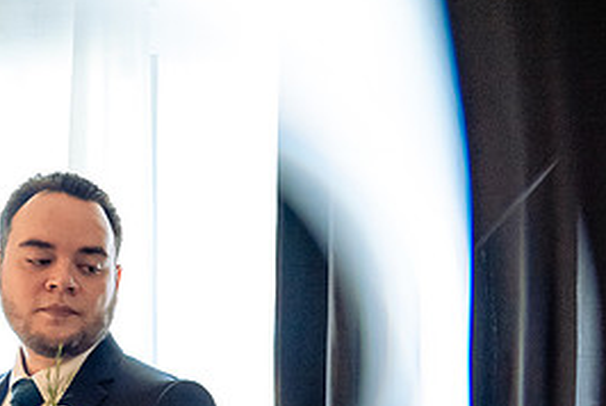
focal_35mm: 77
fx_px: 1298
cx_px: 419
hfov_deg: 26.1
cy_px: 389
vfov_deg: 17.4
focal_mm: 35
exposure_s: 1/125
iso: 4000
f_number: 4
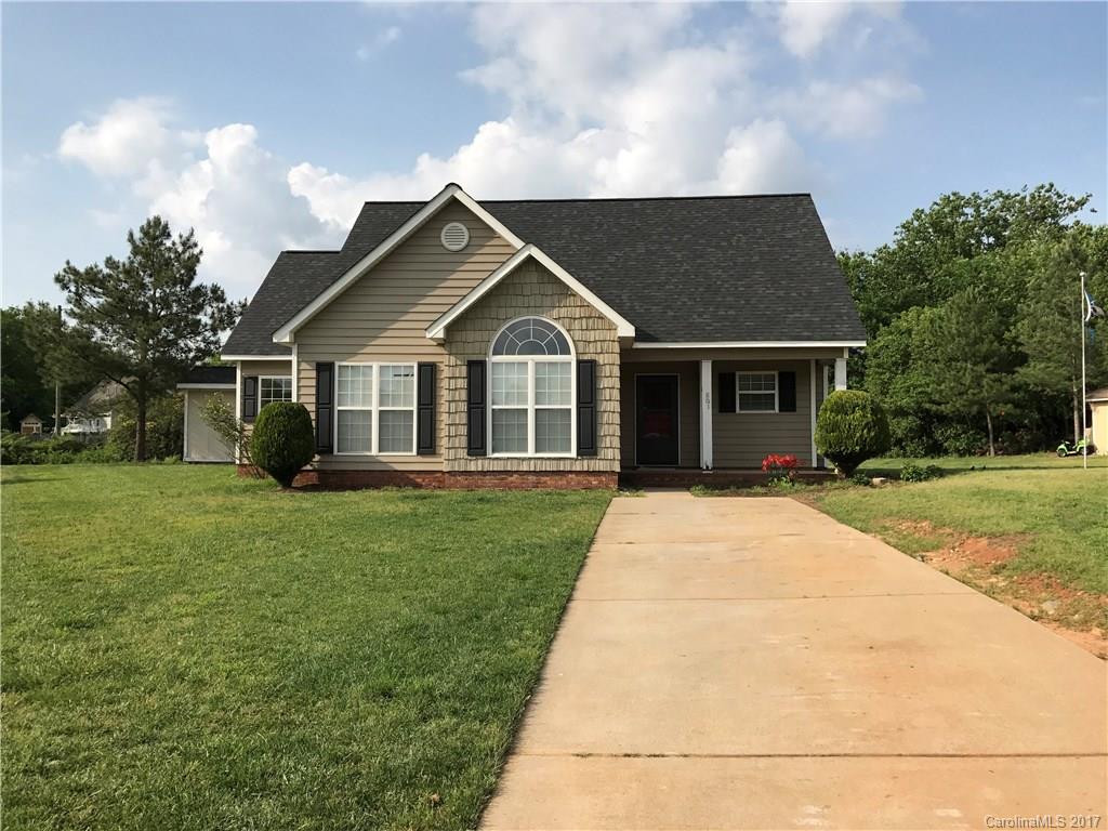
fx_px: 896
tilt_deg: +2.9
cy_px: 416
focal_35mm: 28
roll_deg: -0.5
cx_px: 554
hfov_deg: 63.4
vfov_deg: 49.7
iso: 20
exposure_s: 1/2740
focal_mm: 3.99
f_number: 1.8
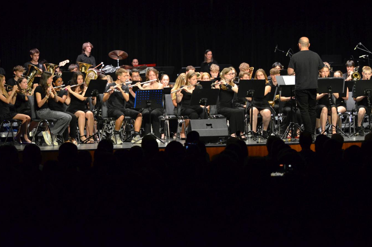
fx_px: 1027
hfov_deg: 20.5
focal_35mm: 100
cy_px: 116
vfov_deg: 13.7
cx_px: 195
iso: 2500
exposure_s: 1/100
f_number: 5
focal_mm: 55
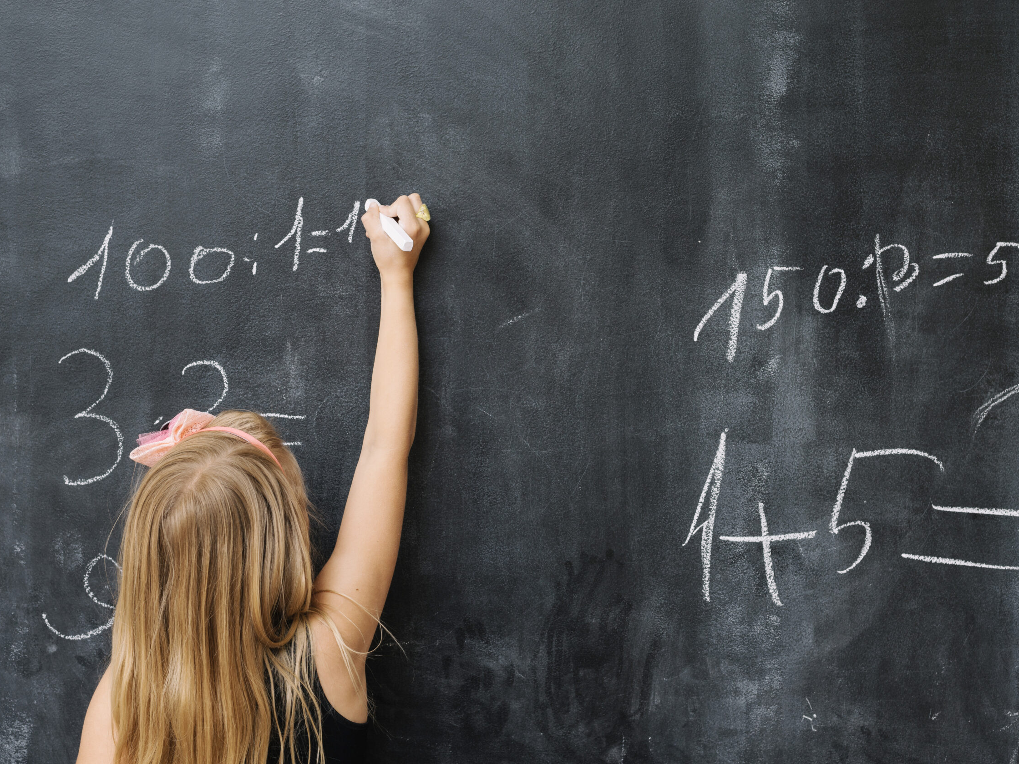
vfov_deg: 26.6
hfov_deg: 34.9
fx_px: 1619
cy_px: 388
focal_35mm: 55
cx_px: 526
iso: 250
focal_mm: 50
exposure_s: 1/160
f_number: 5
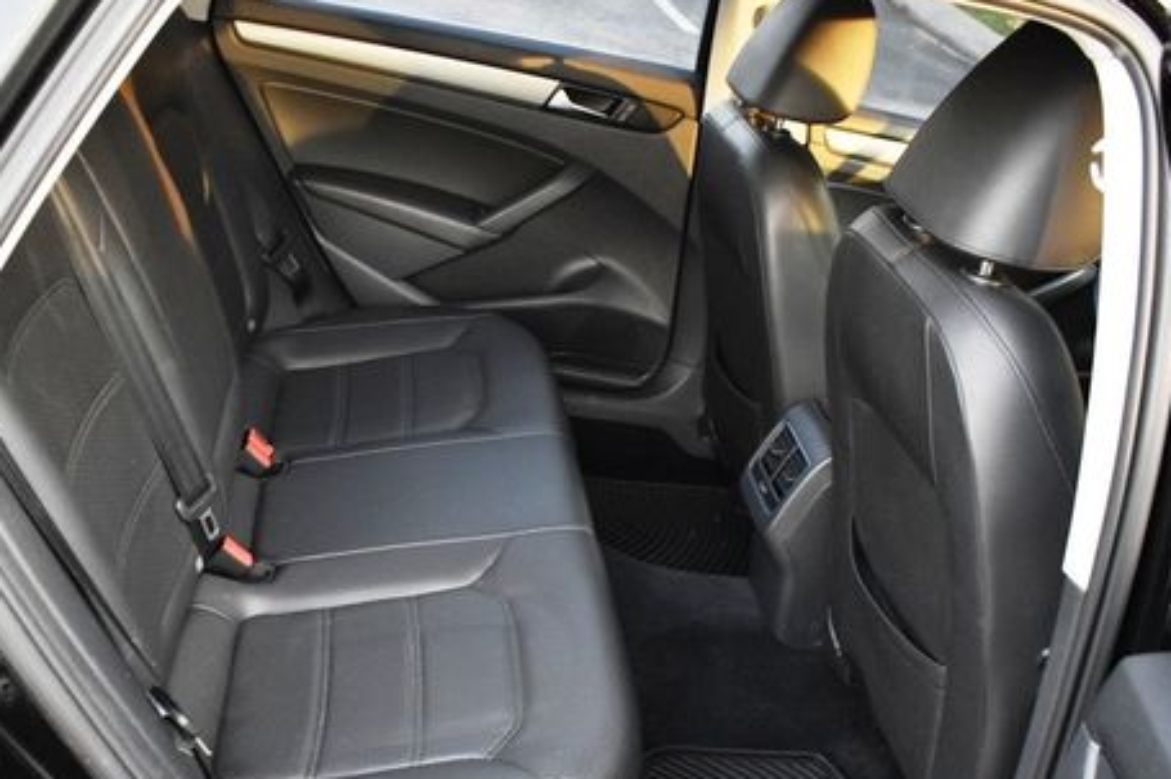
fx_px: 1236
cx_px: 522
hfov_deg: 50.6
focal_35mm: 38
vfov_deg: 34.8
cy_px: 495
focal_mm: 18
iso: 1600
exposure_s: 1/125
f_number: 3.5
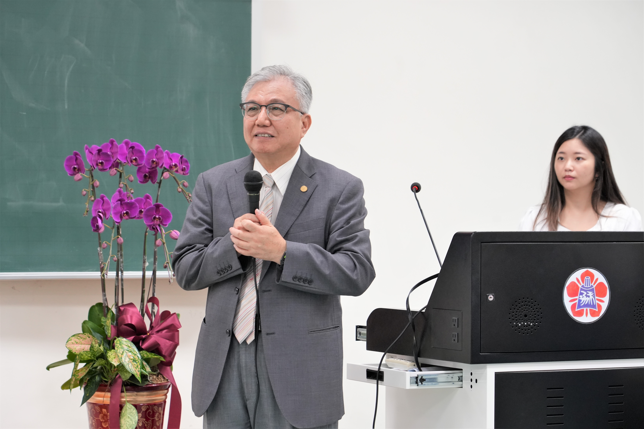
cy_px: 214
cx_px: 322
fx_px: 1878
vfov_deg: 13.0
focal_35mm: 105
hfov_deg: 19.5
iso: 3200
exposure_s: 1/125
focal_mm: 105
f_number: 5.6
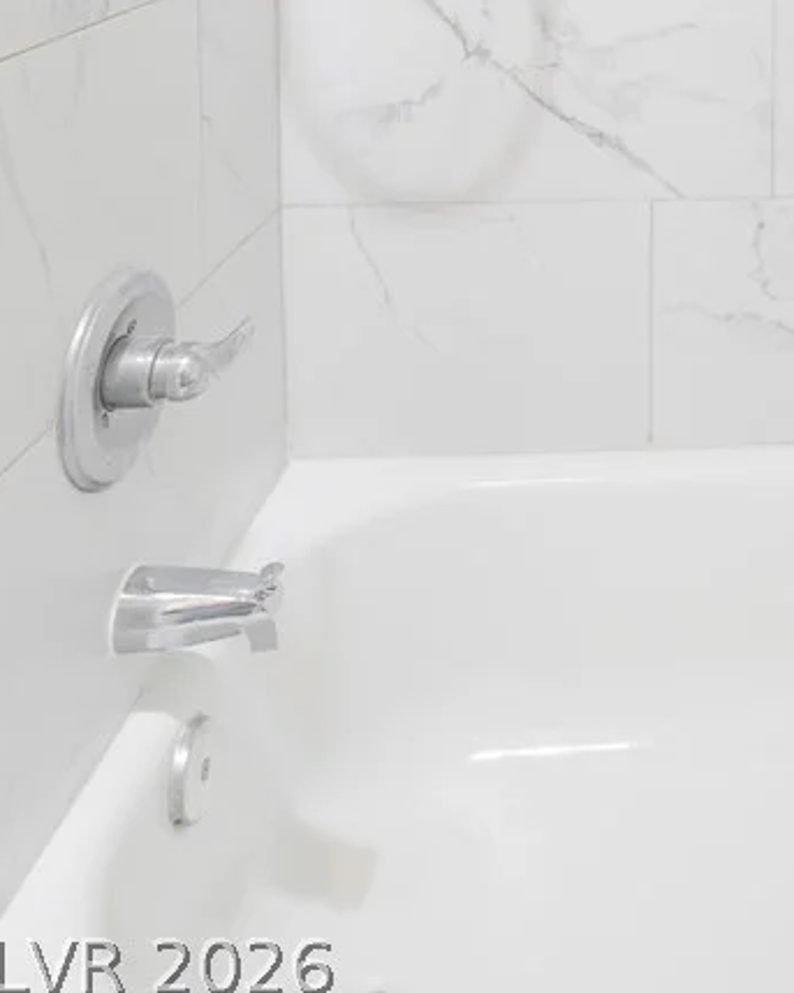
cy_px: -233
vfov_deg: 35.9
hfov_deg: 35.2
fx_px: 1117
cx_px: 808
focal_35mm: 38
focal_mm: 16
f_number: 8
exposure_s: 1/20
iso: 800
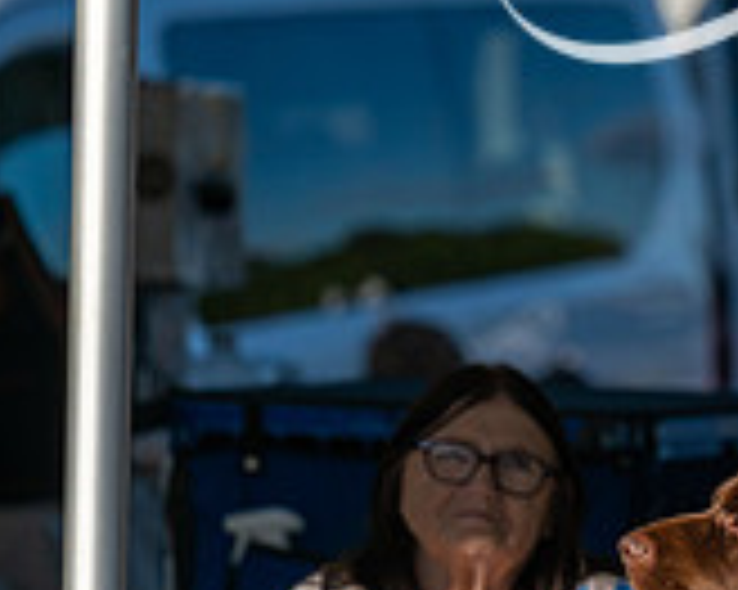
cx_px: 1249
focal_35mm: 774
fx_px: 16896
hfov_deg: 2.5
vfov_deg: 2.0
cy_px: 158
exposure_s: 1/1250
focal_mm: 200
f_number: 4.5
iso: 100
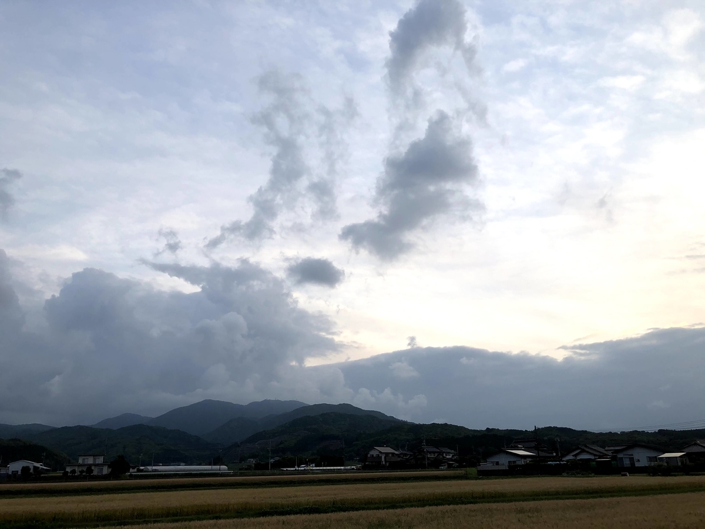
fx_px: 570
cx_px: 352
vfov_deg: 49.7
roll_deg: +3.5
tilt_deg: +21.4
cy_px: 264
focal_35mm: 28
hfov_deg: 63.4
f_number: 1.8
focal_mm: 3.99
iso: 20
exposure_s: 1/276
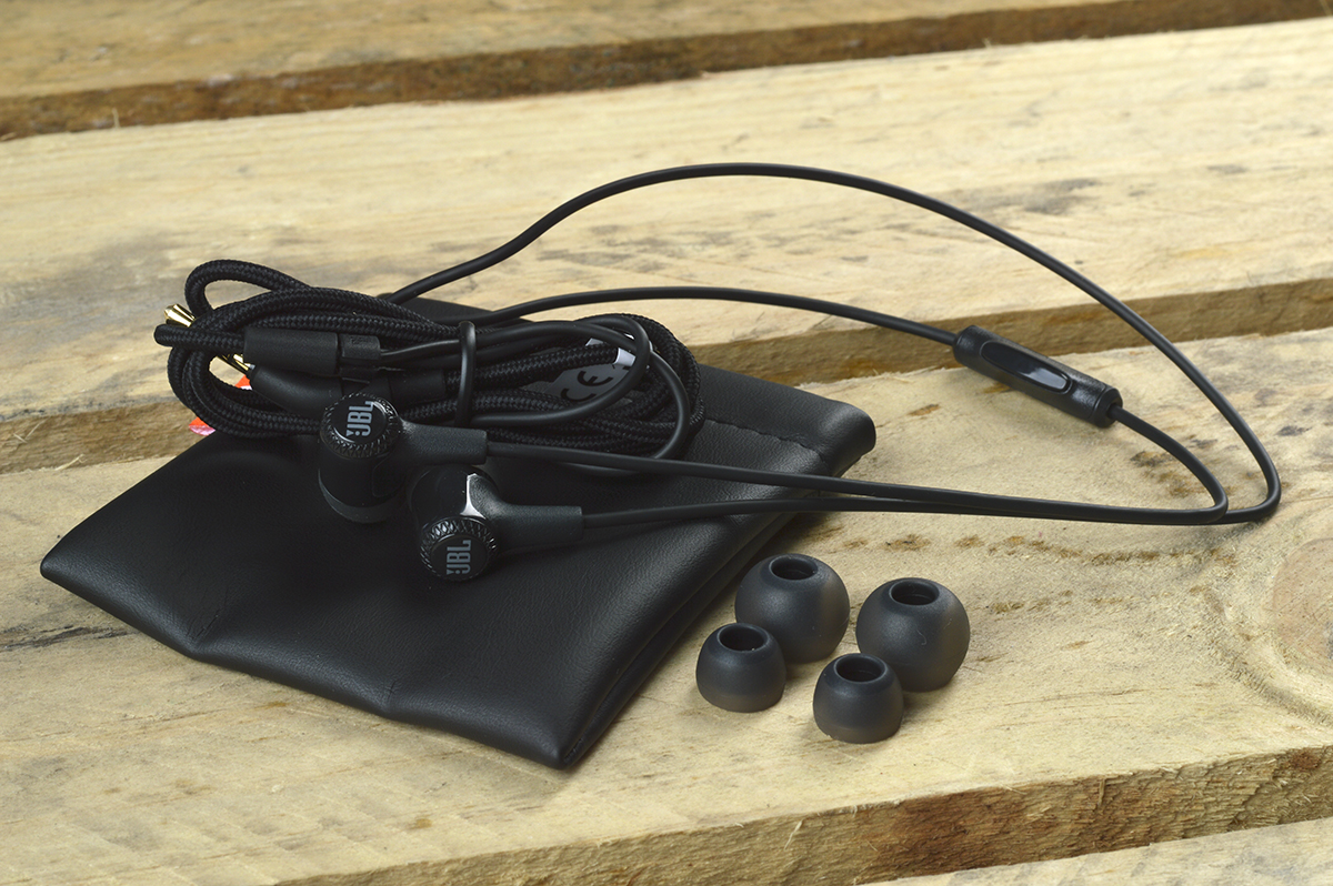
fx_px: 2775
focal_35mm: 75
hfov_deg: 27.0
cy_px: 443
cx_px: 666
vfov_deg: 18.2
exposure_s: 1/125
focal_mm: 50
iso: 100
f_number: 16
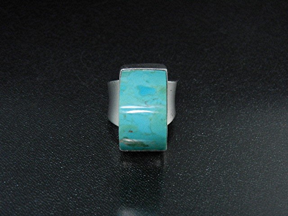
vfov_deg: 24.8
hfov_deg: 32.7
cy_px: 108
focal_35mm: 59
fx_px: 491
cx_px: 144
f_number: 8
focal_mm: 10.6
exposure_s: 1/30
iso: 800
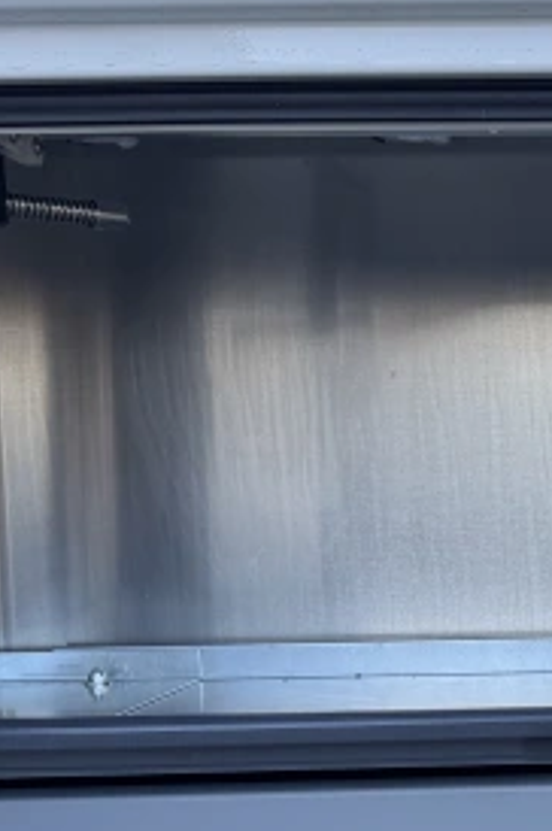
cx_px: 722
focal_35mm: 73
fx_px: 1683
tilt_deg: -7.8
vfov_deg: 27.3
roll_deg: +0.9
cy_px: 643
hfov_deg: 17.5
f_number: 1.78
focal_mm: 6.76
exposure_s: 1/966
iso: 80
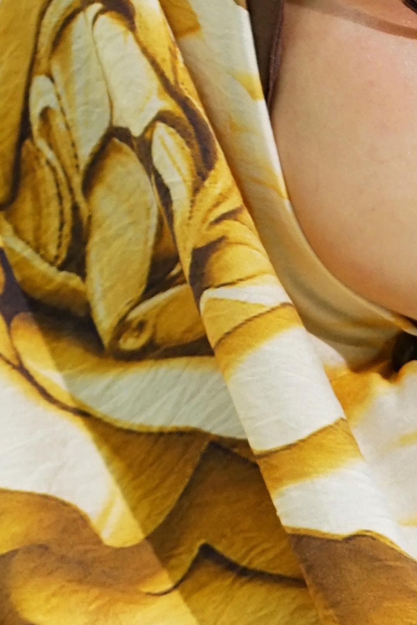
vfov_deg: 2.8
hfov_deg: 1.9
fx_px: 12784
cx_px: 438
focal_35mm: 736
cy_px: 1008
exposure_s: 1/100
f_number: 4.5
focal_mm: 140
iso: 640
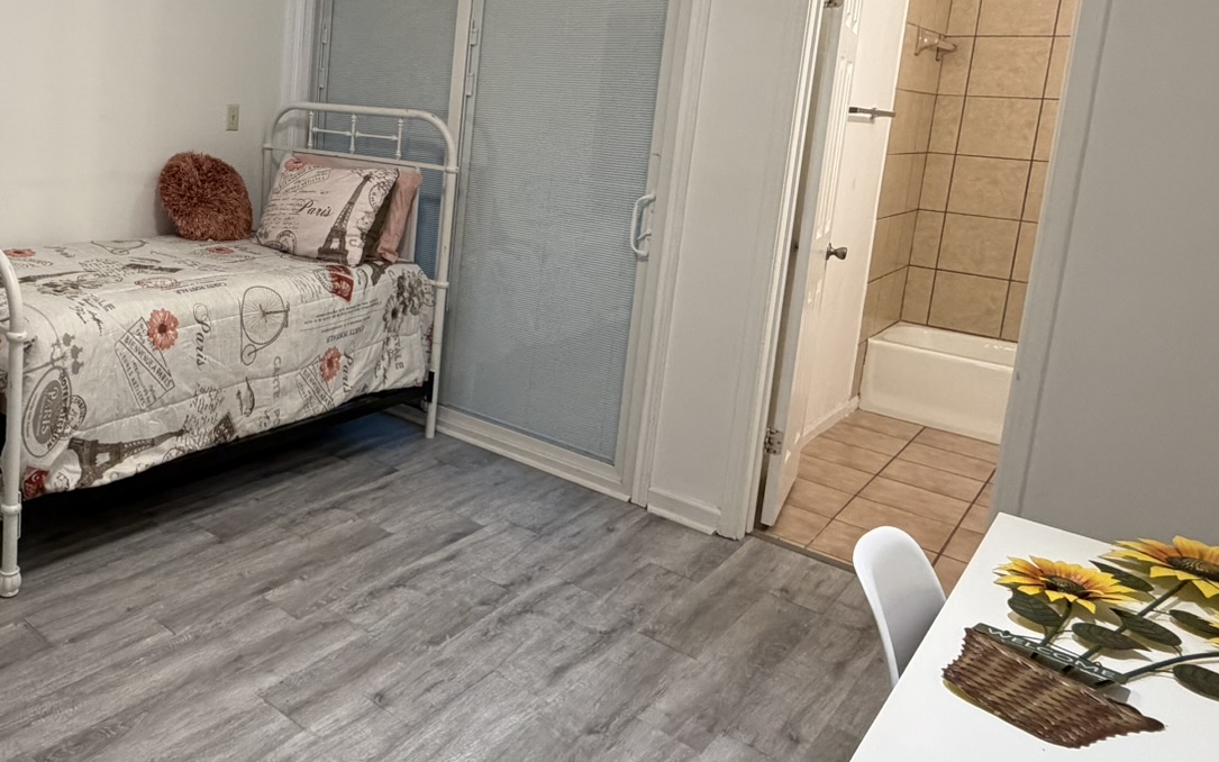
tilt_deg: -8.1
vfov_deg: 43.4
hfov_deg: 60.8
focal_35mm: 28
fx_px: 930
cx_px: 234
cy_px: 210
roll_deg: -2.5
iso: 250
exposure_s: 1/120
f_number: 2.2
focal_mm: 2.22
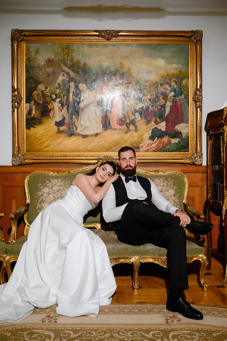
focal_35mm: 35
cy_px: 170
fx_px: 331
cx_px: 114
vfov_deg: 54.5
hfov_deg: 37.8
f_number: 2.8
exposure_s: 1/400
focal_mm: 35
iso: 1600
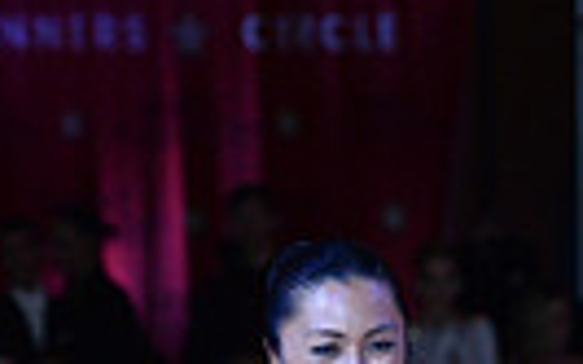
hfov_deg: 4.1
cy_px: 794
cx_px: 778
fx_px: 8179
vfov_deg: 2.5
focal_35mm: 515
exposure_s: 1/250
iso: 2000
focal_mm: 116
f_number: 5
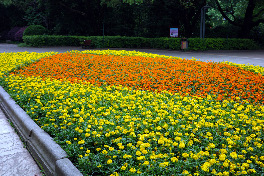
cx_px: 132
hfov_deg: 48.5
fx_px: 293
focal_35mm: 40
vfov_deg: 33.4
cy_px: 88
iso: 100
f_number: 4.5
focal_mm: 26
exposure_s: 1/320
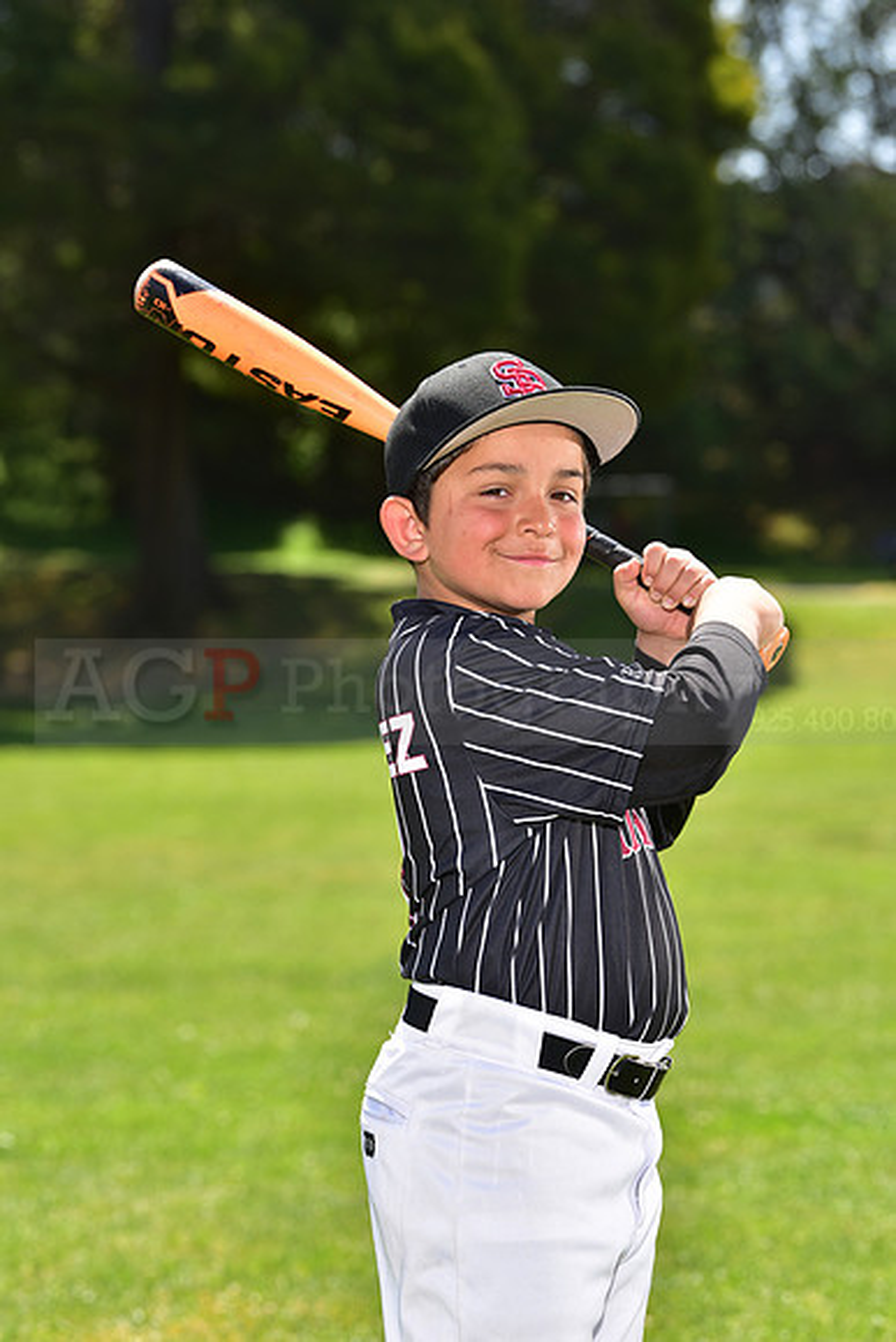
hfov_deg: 11.0
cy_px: 671
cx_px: 448
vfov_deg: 16.4
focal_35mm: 125
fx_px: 4664
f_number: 5.6
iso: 100
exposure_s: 1/250
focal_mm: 125
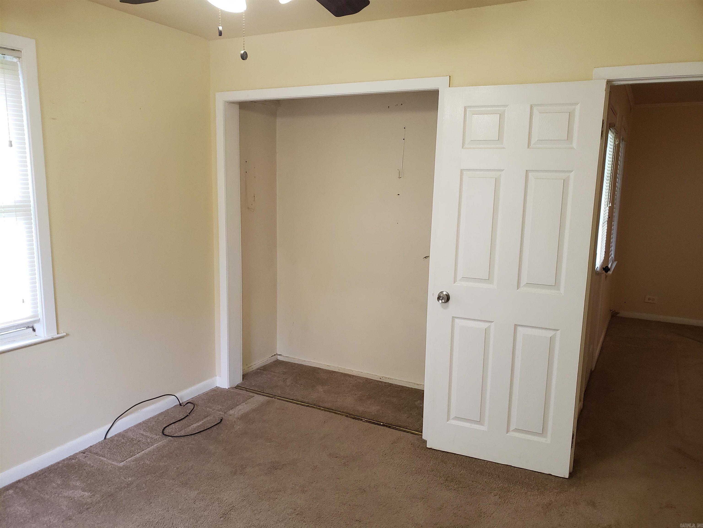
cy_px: 264
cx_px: 352
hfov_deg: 67.3
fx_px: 528
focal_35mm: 26
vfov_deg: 53.1
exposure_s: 1/40
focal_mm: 4.3
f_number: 2.4
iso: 250
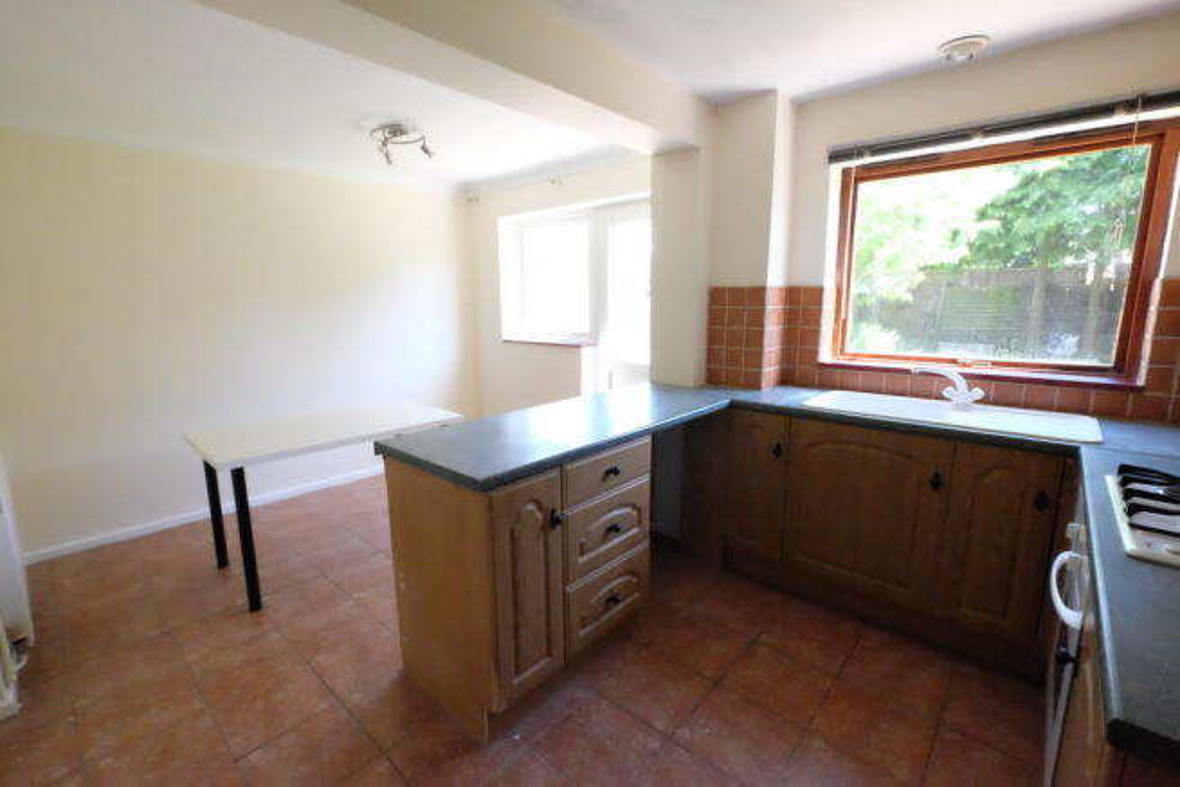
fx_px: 492
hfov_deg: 100.4
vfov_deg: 77.4
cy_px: 394
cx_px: 590
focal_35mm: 15
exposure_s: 1/450
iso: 12800
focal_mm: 10
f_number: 7.1
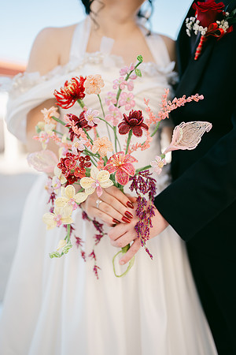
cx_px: 118
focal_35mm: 35
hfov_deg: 37.9
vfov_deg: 54.4
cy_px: 178
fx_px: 344
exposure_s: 1/800
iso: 64
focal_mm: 35
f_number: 1.2
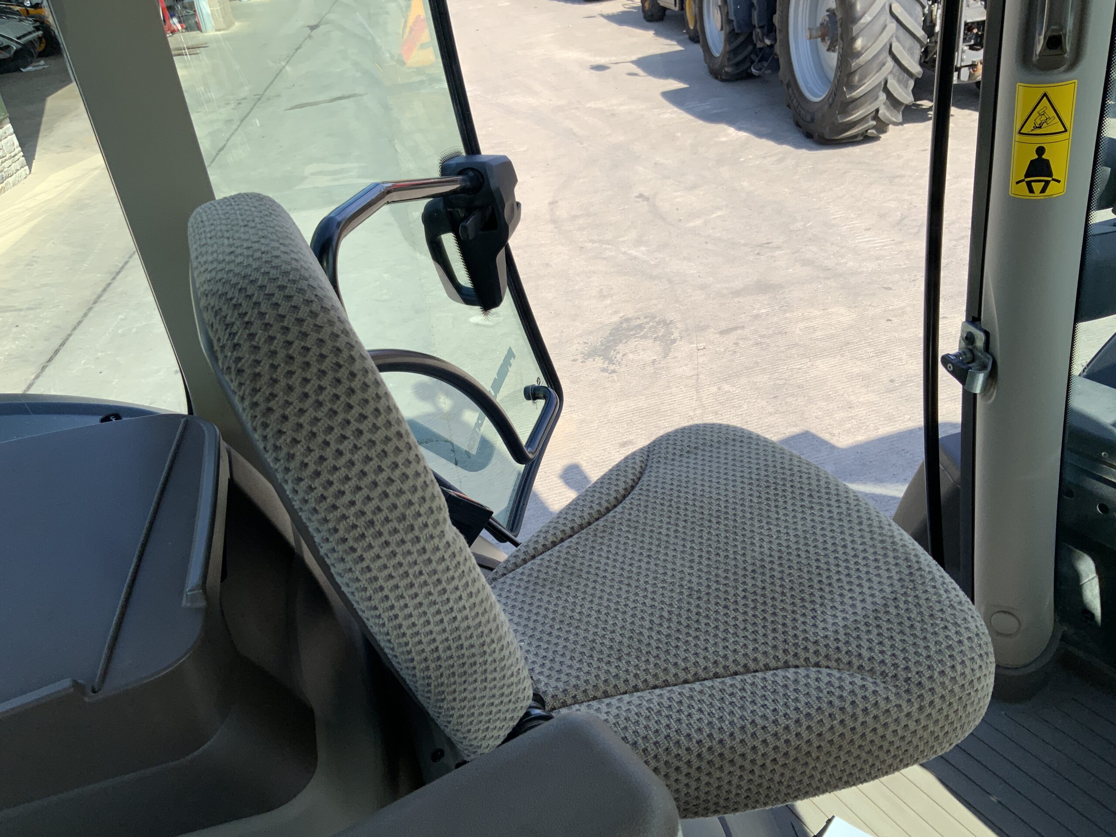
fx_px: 935
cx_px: 558
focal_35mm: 29
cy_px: 418
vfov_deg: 48.2
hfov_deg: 61.7
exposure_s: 1/869
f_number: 1.8
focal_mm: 3
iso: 16
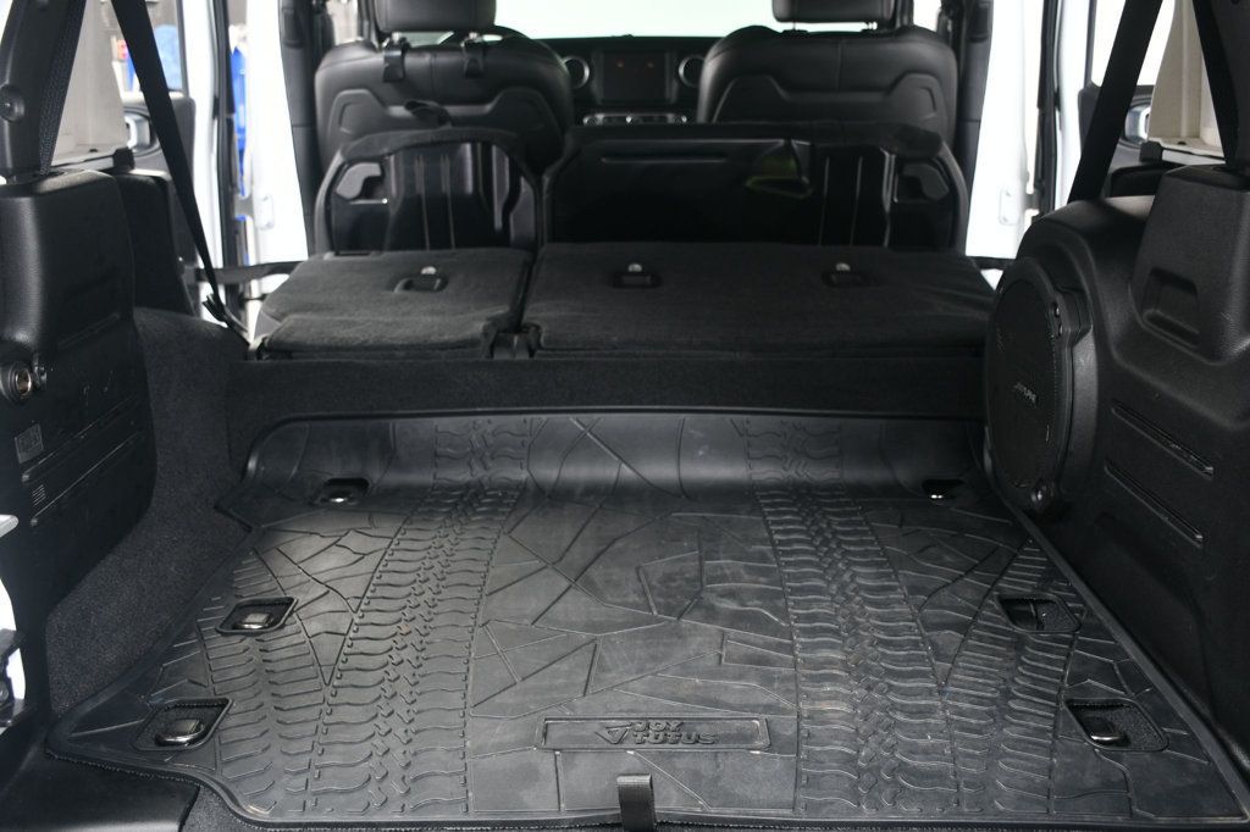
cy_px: 416
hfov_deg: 55.8
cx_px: 625
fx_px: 1180
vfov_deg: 38.9
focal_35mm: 34
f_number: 3.8
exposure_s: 1/160
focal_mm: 23
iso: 100
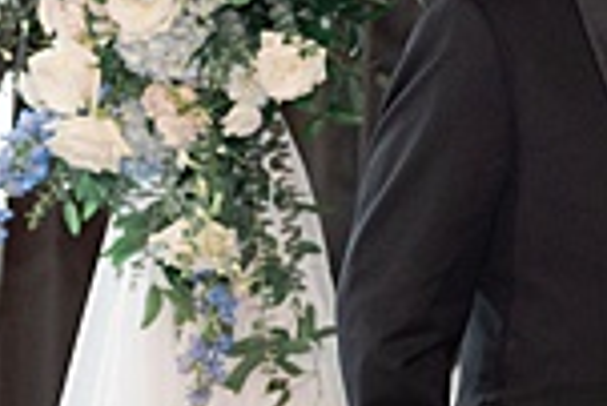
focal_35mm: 209
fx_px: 3527
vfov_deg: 6.6
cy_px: -29
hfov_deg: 9.4
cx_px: 1092
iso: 1000
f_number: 2.5
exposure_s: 1/250
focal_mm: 40
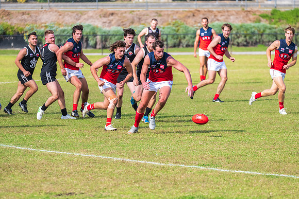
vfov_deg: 4.4
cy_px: 95
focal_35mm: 315
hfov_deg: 6.5
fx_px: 2618
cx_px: 142
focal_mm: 300
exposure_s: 1/1600
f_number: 8
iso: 800
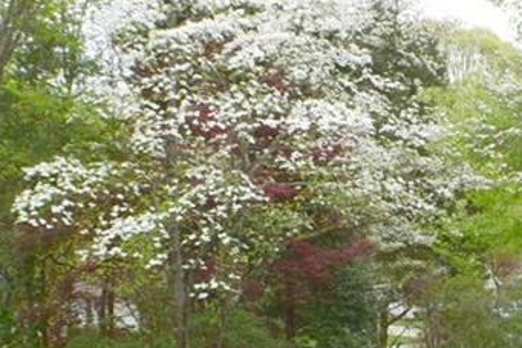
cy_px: 287
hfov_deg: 17.5
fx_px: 1630
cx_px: 585
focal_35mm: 112
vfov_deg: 12.1
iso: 400
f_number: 10
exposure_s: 1/200
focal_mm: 25
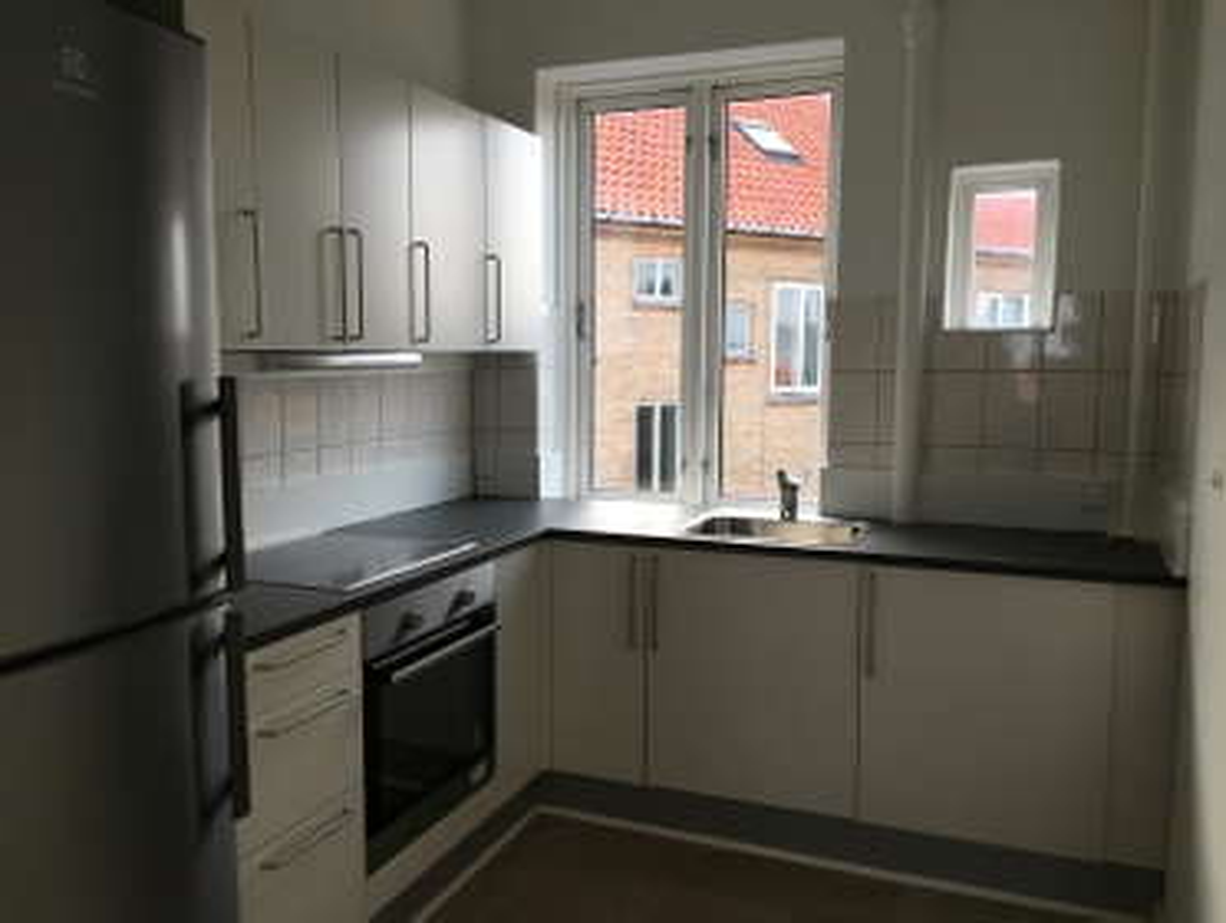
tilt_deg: -6.5
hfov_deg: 61.6
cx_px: 613
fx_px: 1028
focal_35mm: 29
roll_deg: -0.2
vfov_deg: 48.3
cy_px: 462
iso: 25
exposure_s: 1/50
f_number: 2.2
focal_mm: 4.15
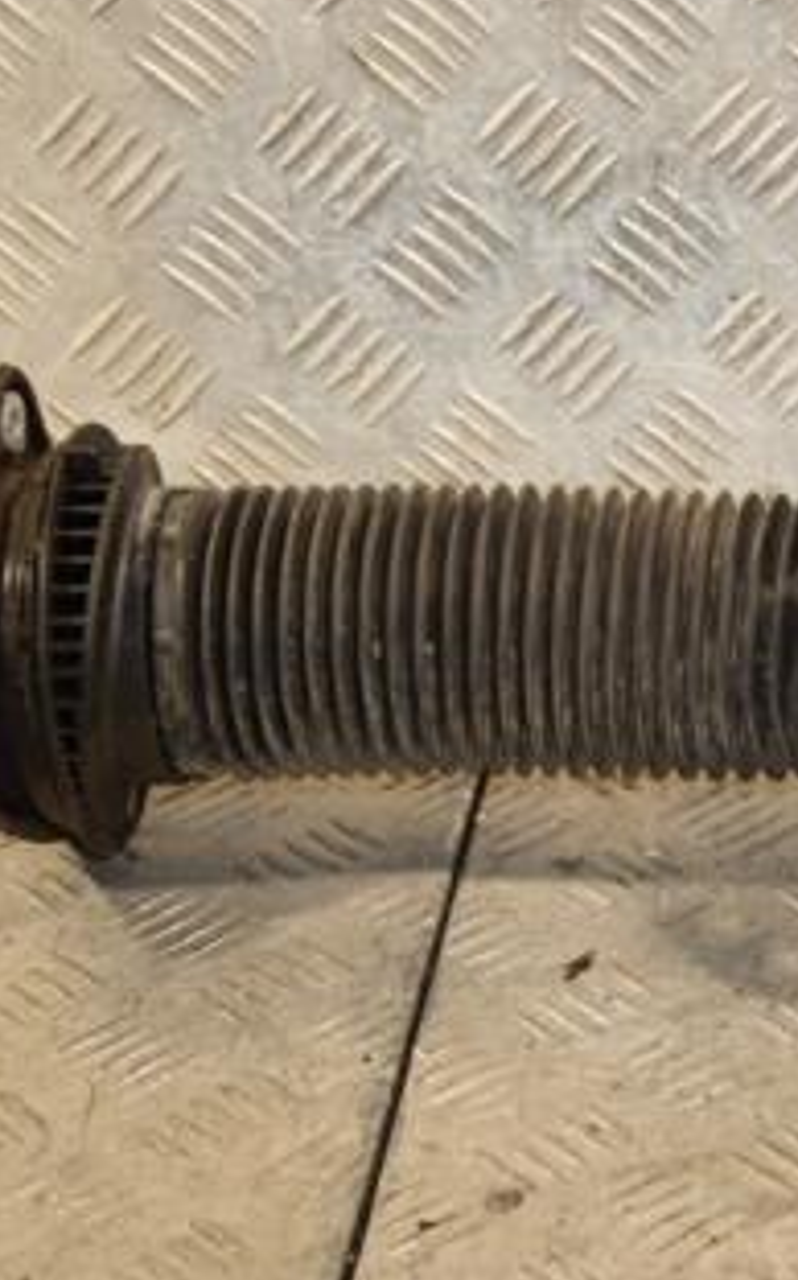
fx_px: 4112
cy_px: 626
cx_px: 1061
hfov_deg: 10.8
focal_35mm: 118
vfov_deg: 17.7
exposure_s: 1/200
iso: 800
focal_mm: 40
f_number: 5.6
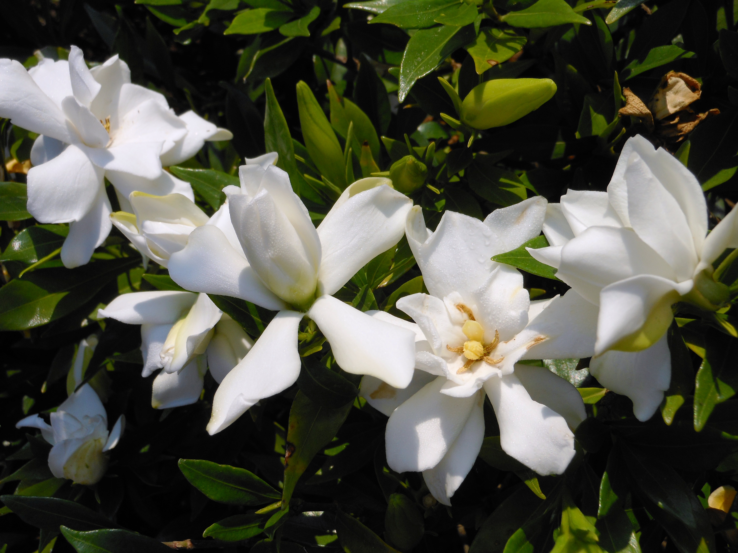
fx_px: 704
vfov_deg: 42.9
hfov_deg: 55.4
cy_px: 276
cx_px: 369
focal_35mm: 33
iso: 80
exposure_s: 1/800
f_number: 4
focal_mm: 5.9
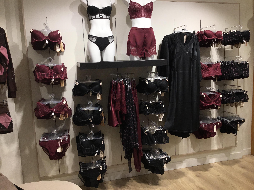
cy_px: 95
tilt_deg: -8.6
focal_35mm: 31
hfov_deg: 58.4
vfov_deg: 45.4
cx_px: 127
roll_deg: +2.2
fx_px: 227
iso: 32
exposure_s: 1/100
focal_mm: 3.3
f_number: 2.4
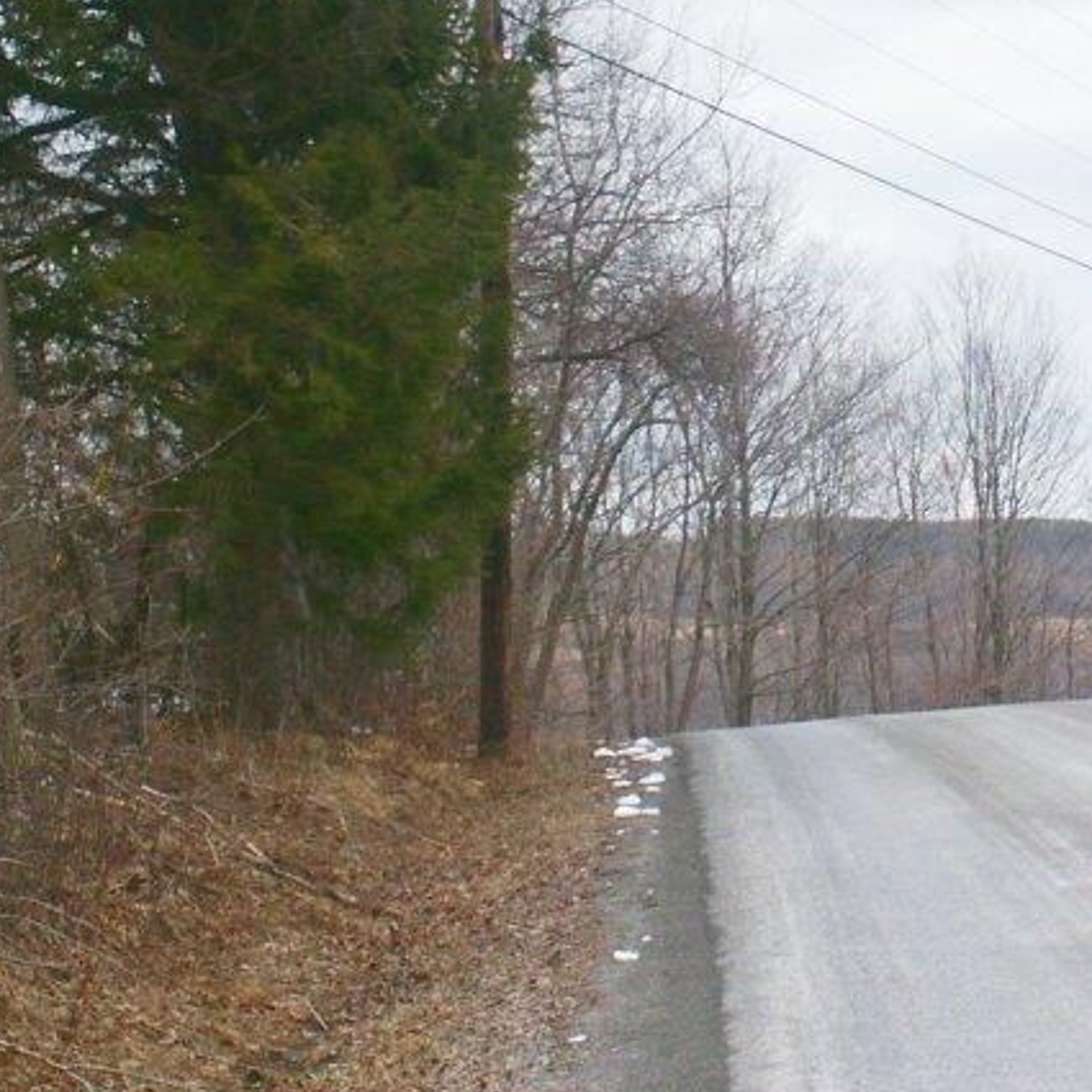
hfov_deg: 17.5
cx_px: 994
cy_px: 254
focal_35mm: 98
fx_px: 3498
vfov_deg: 17.6
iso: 64
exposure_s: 1/125
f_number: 8
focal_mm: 9.53
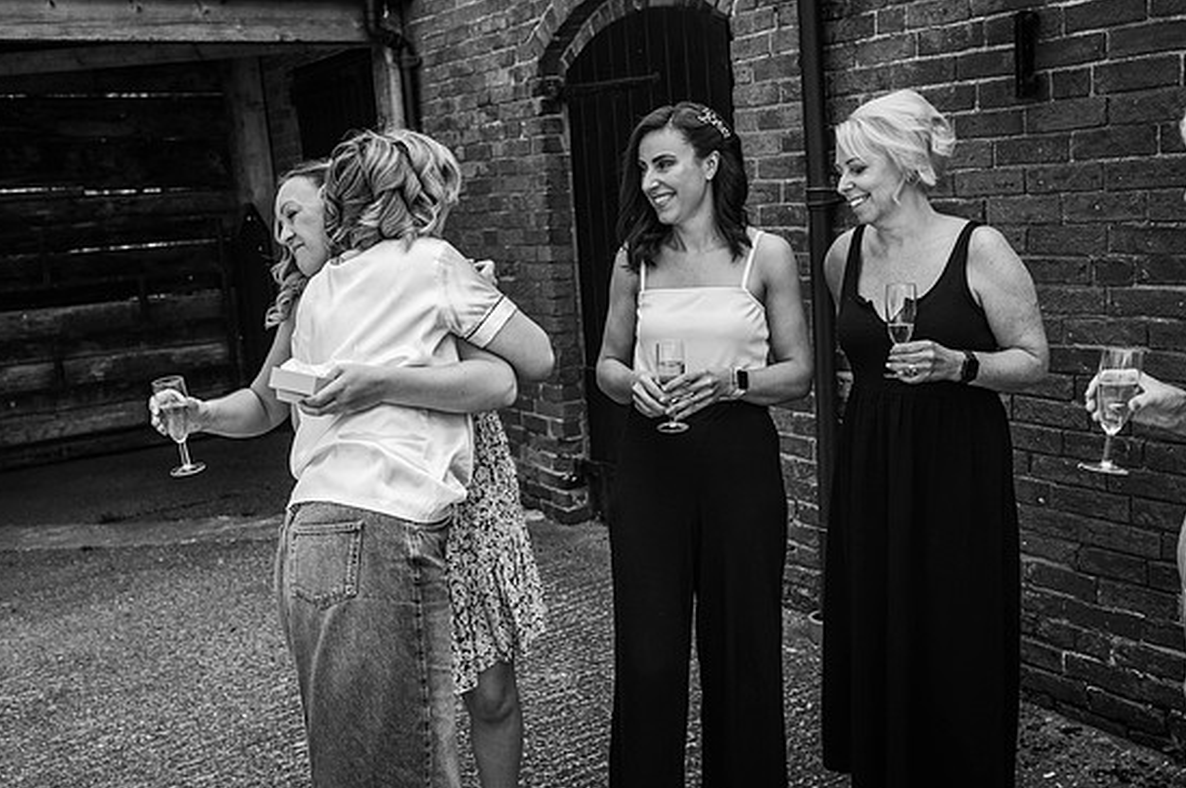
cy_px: 393
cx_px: 611
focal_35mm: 37
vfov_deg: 35.9
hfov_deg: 51.9
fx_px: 1218
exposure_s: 1/640
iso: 100
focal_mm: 35
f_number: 3.5
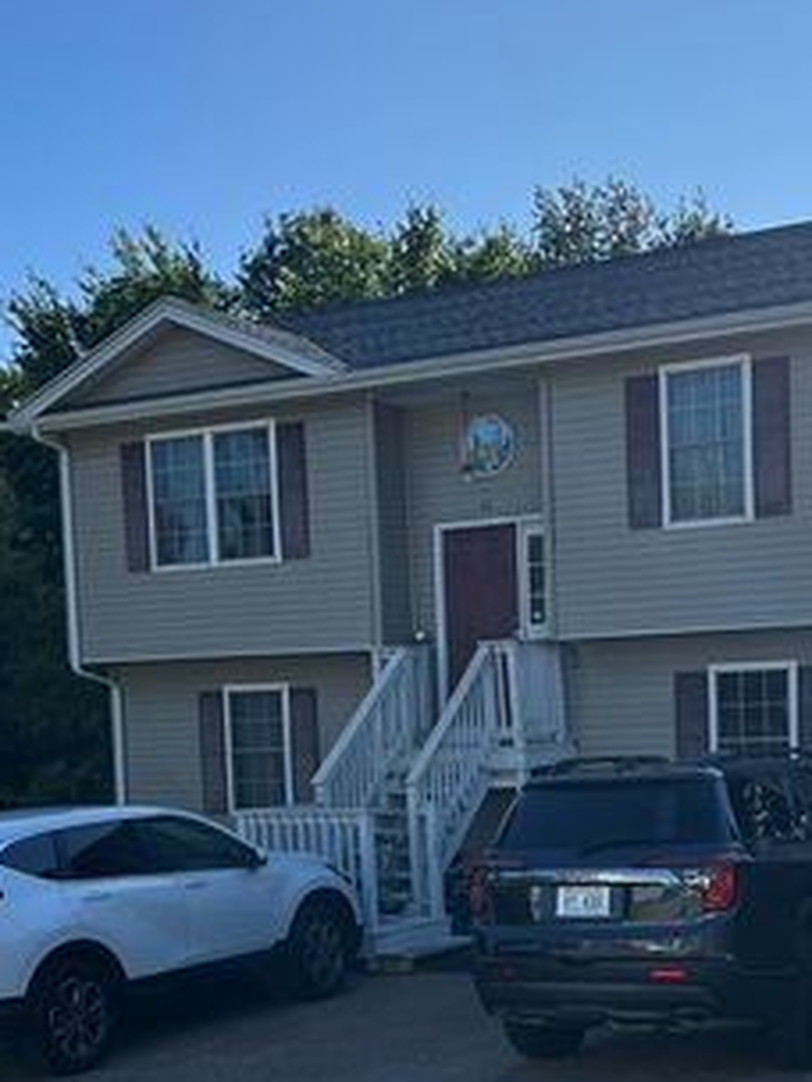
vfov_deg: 33.2
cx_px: 534
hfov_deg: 25.5
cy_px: 803
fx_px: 1783
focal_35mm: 57
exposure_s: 1/3257
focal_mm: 5.7
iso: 50
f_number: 1.5
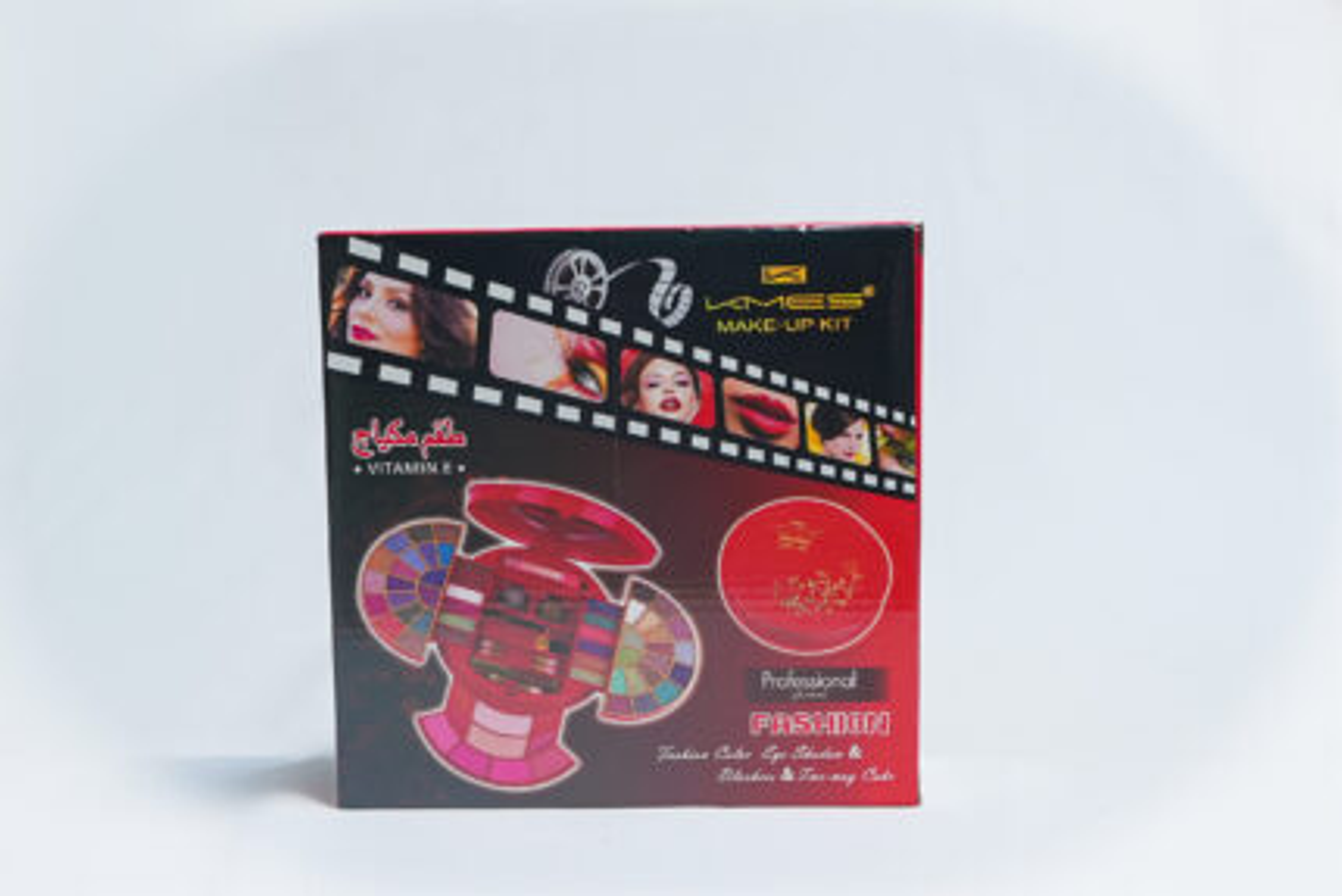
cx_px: 671
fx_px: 1790
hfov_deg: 41.1
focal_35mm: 48
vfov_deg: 28.1
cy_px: 448
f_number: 5
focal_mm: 32
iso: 800
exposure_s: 1/160
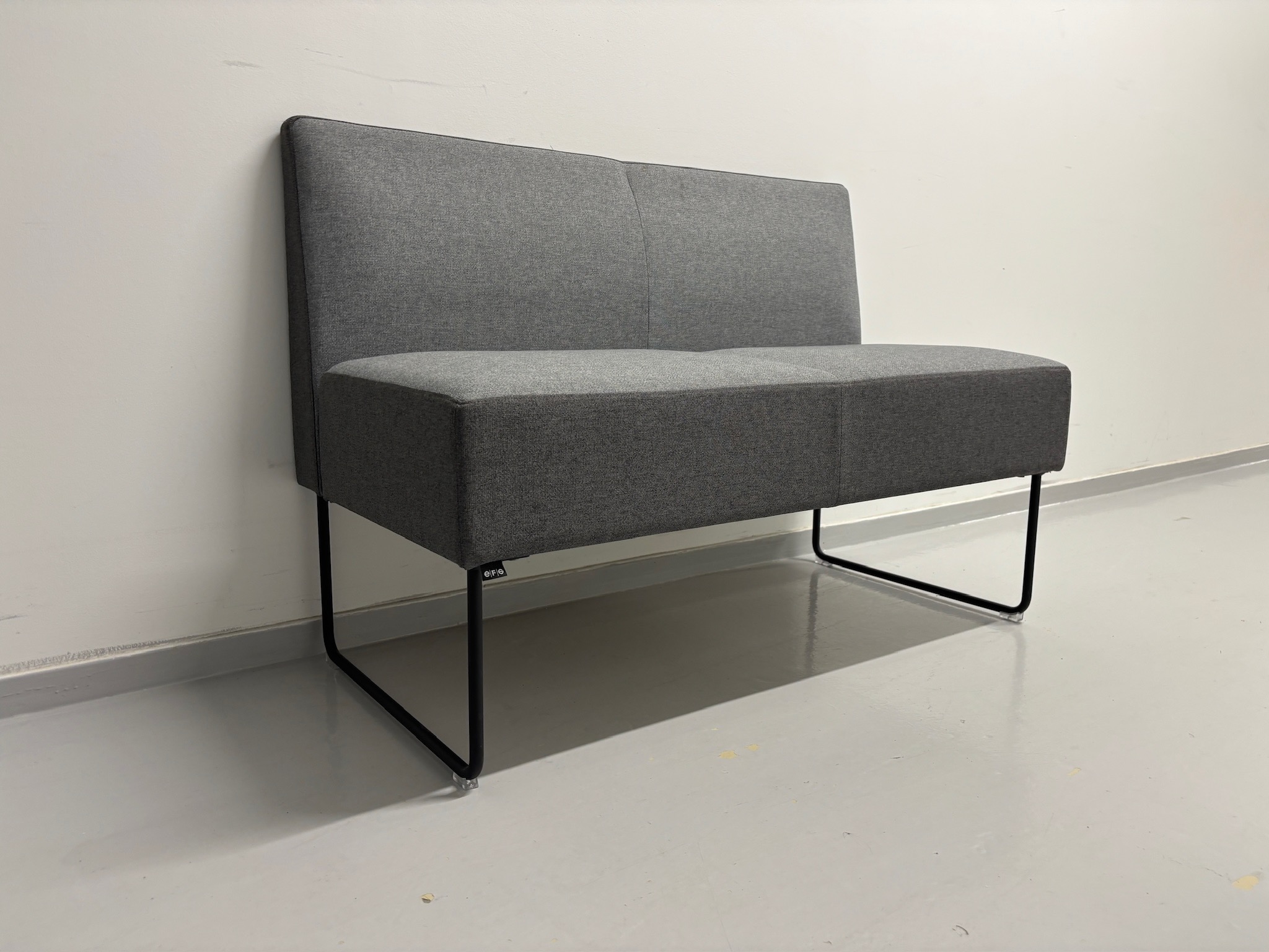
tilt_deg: -9.1
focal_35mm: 26
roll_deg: -1.8
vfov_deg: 53.1
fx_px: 953
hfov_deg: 67.3
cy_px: 476
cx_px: 634
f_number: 1.6
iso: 80
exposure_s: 1/50
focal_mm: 5.96
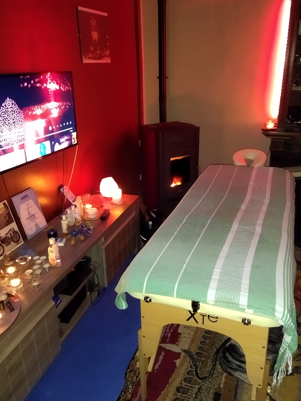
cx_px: 161
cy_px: 201
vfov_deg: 56.8
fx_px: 371
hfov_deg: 44.1
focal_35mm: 32
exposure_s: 1/14
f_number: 1.79
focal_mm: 4.71
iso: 2304
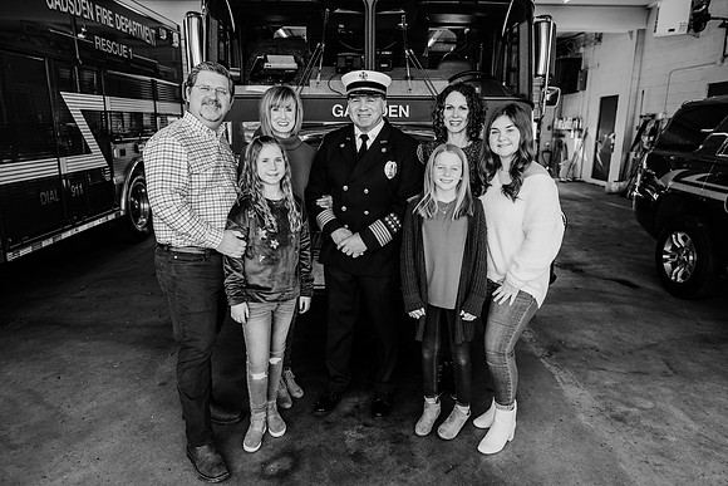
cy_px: 243
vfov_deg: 53.2
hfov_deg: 73.7
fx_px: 485
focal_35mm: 24
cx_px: 364
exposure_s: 1/250
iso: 250
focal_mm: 24
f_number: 3.2
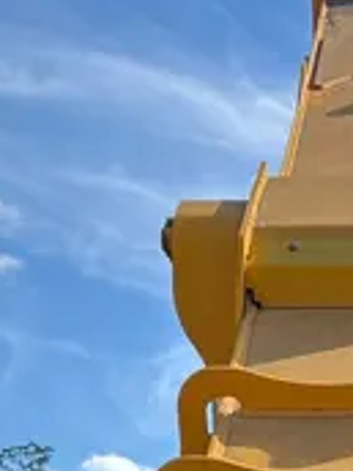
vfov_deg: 15.2
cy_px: 858
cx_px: 320
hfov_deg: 13.2
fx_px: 1509
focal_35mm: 111
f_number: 1.6
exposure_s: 1/2105
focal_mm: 5.96
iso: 50
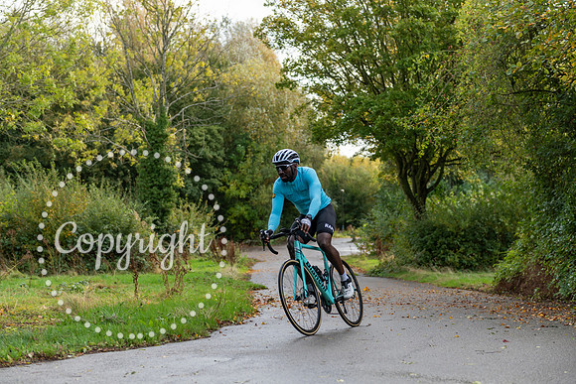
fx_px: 992
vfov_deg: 21.9
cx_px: 288
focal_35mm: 62
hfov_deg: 32.4
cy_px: 192
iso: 200
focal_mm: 62
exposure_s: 1/500
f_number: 3.2
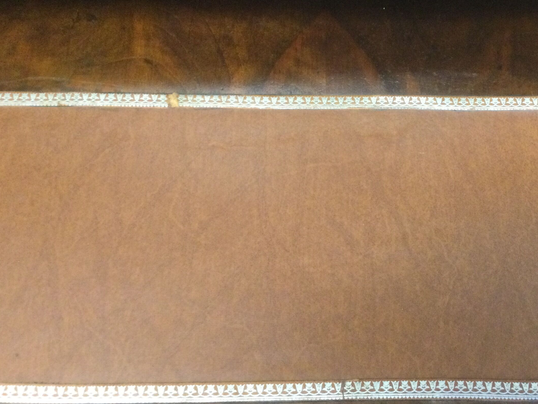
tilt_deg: -68.7
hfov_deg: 39.2
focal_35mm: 48
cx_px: 354
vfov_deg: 30.2
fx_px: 746
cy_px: 166
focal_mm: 3.3
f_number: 2.4
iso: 250
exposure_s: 1/25
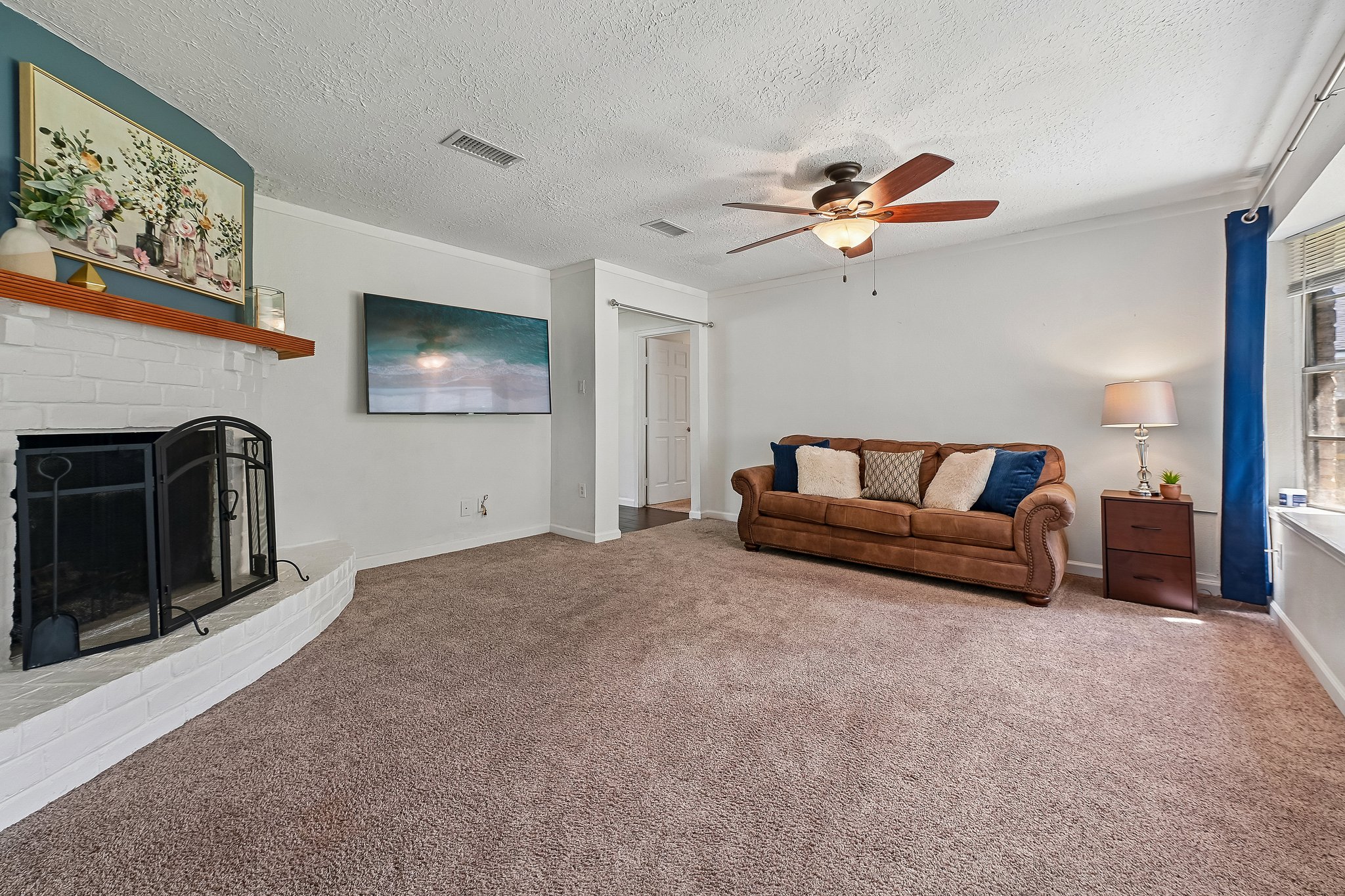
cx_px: 672
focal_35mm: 14
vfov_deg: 81.2
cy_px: 448
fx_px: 523
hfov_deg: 104.3
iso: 400
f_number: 8
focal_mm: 14
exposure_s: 1/10
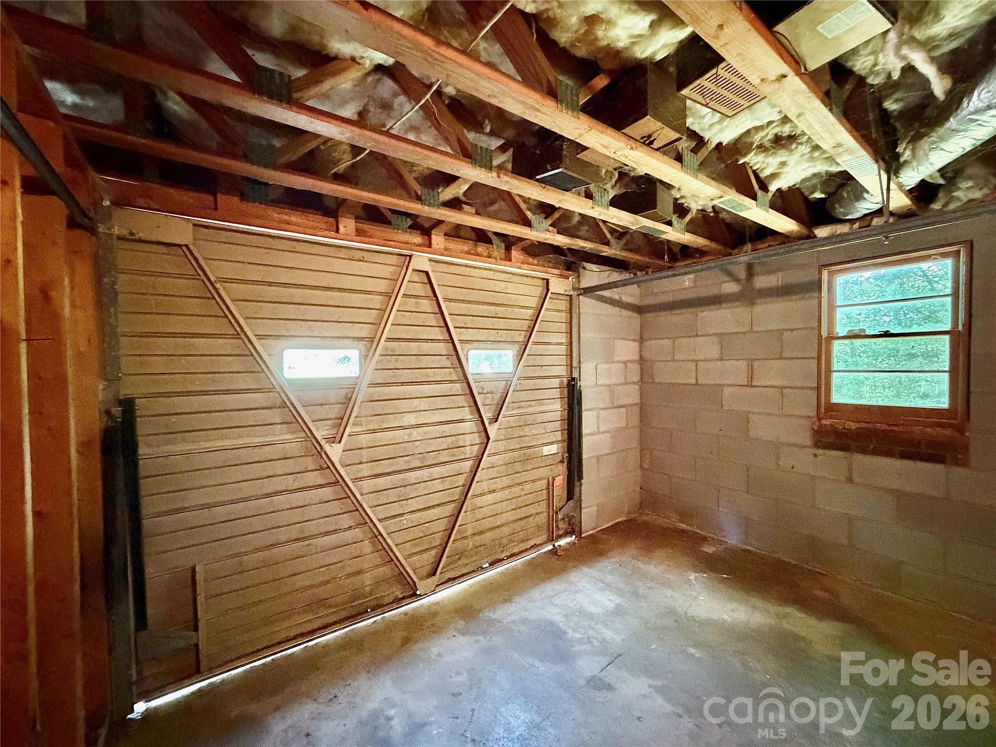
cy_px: 374
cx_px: 498
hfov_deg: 102.1
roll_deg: +1.2
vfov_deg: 85.7
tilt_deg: -1.4
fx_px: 403
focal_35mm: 14
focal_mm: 2.22
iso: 1250
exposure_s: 1/30
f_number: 2.2
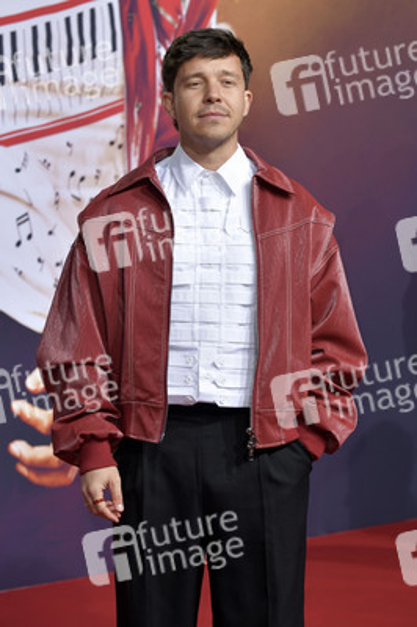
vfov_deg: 15.2
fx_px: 2350
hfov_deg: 10.1
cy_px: 314
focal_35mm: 135
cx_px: 208
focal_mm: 135
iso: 400
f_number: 6.3
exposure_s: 1/200
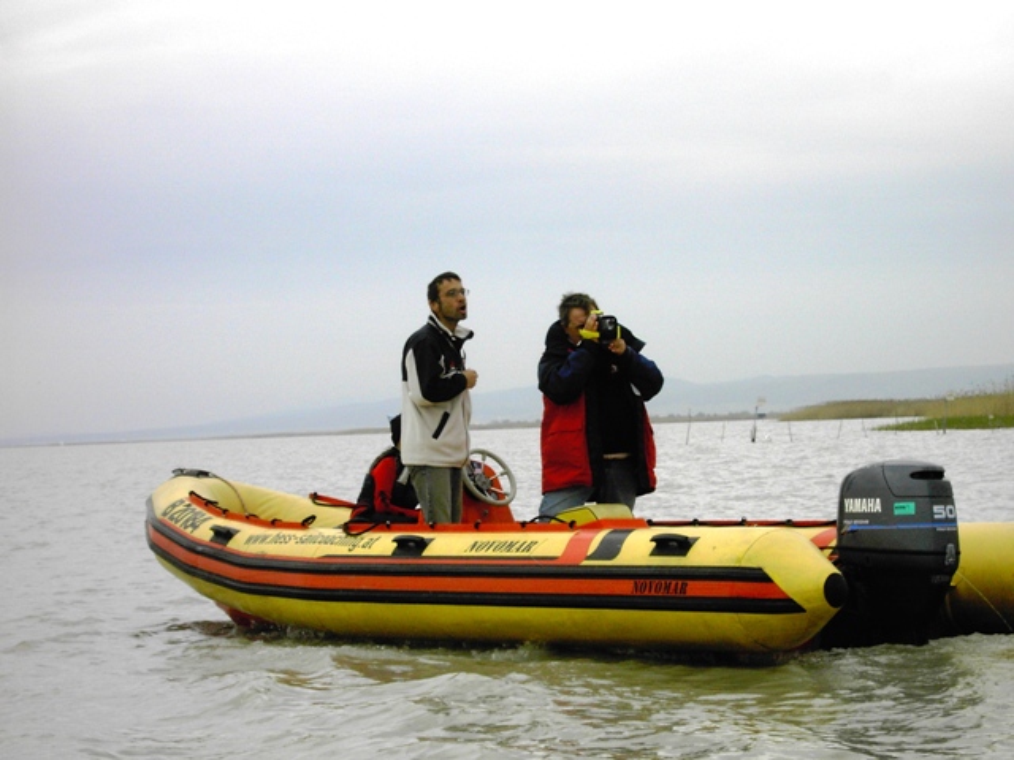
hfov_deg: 18.7
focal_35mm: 105
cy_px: 380
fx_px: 3076
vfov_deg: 14.1
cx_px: 507
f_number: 8
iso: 100
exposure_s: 1/320
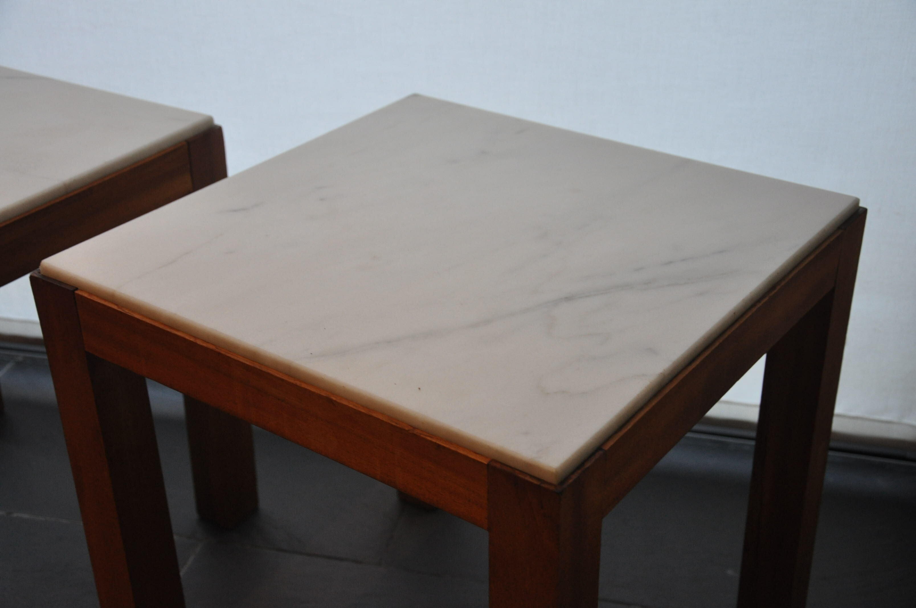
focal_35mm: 51
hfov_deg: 38.9
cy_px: 304
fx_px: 1296
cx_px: 458
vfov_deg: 26.4
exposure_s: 1/50
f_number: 4.2
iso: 800
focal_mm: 34
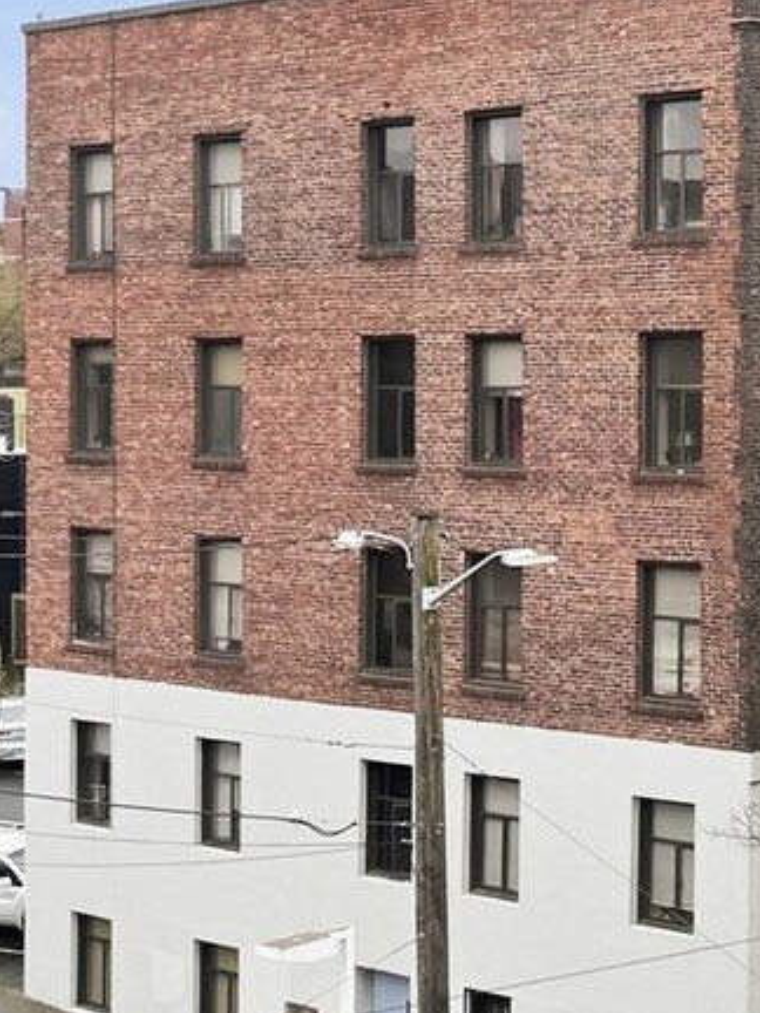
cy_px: 279
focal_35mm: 80
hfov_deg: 16.9
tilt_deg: +1.8
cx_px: 1110
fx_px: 2342
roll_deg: +1.4
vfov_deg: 24.2
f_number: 1.8
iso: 80
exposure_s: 1/1005
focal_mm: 6.8
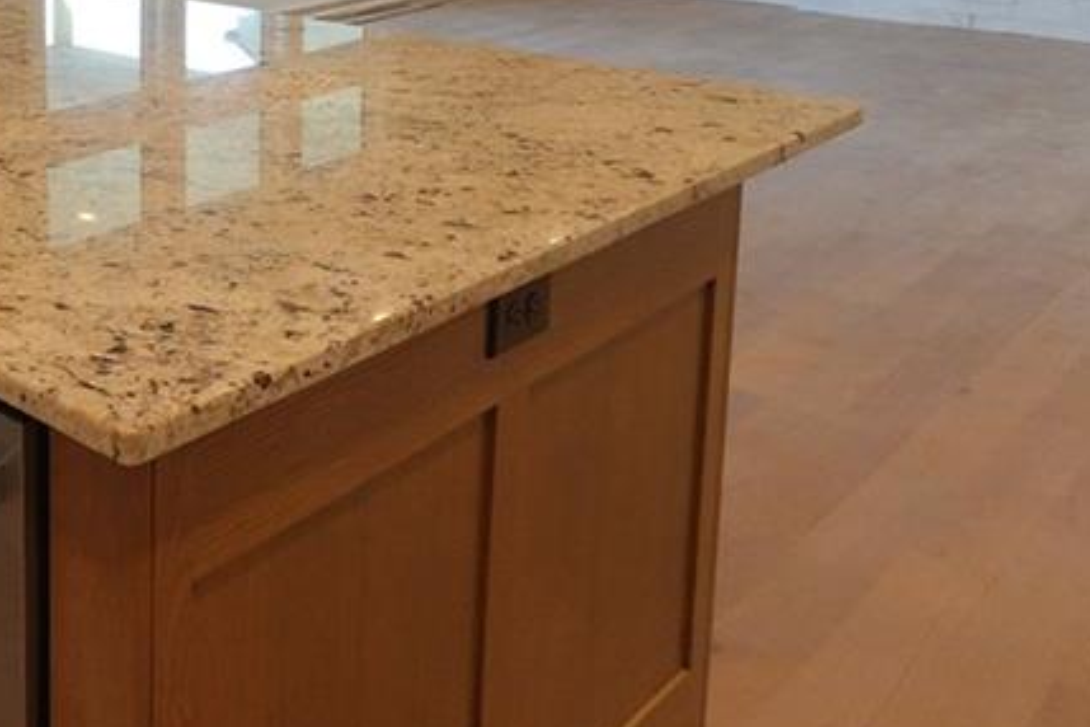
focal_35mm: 43
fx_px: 1302
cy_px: -41
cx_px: -76
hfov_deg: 38.5
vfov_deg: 28.7
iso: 800
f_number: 5
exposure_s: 1/100
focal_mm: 6.9
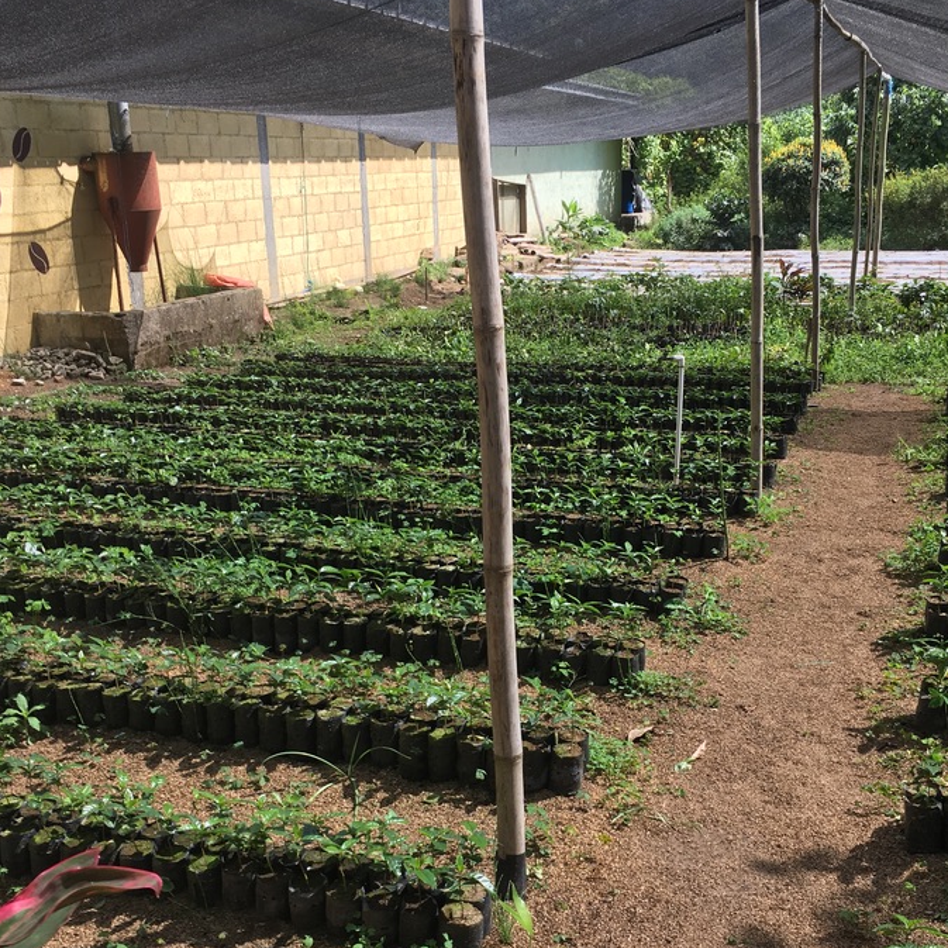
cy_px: 596
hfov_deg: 42.8
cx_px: 517
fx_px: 1208
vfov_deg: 42.5
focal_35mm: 39
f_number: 2.2
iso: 25
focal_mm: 4.15
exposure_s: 1/469
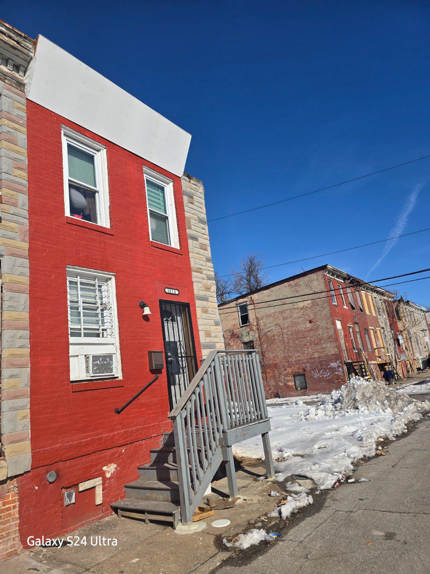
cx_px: 215
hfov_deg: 58.9
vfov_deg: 73.9
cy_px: 287
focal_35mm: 23
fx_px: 381
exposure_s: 1/1597
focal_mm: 6.3
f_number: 1.7
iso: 12
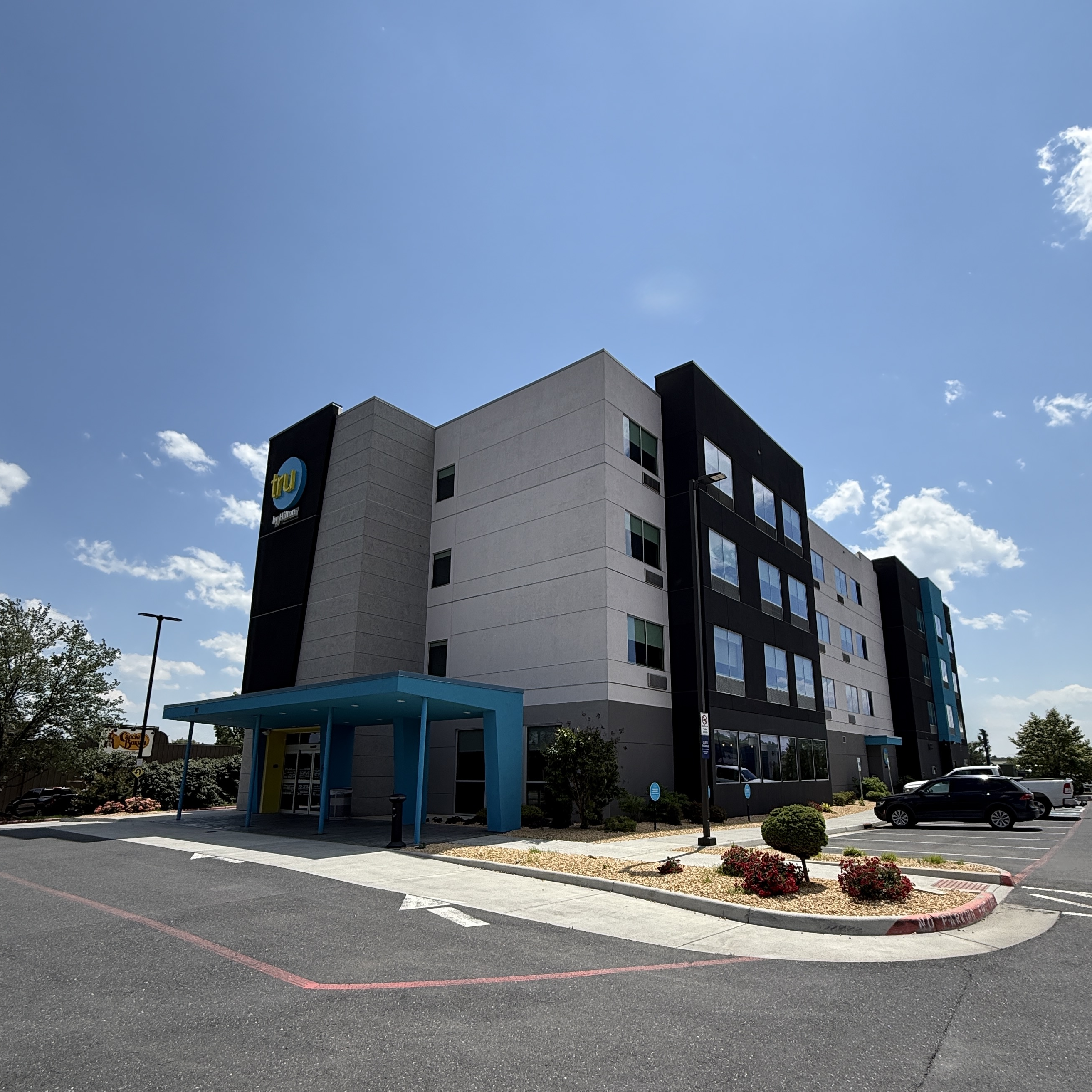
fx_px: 678
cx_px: 576
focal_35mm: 19
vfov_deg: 77.4
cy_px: 612
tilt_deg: +14.3
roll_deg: -0.5
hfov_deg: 77.6
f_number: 2.2
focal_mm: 2.22
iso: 50
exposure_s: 1/2320
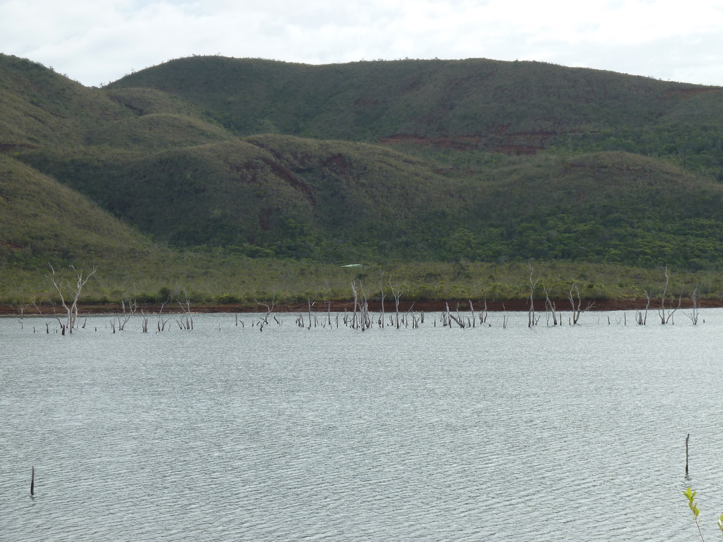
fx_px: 2005
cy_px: 271
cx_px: 362
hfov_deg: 20.4
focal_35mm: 96
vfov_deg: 15.4
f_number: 4.3
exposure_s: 1/250
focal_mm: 15.8
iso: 80
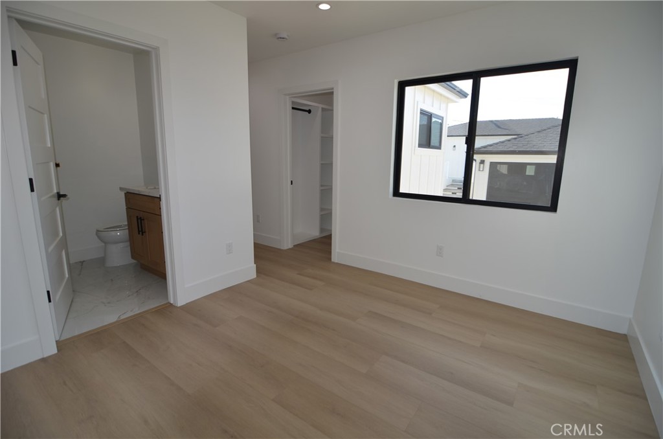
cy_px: 220
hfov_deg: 95.1
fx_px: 303
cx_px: 332
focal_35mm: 16
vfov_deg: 71.8
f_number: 4
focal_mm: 11
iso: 100
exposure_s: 1/200
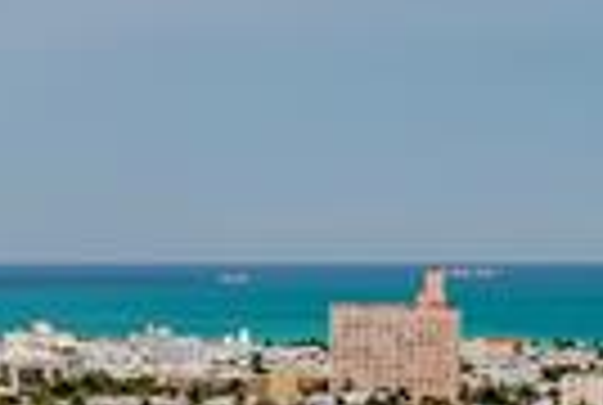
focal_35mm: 138
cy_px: 216
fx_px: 2317
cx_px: 765
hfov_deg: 14.3
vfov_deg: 10.0
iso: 200
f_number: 8
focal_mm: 29
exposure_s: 1/320
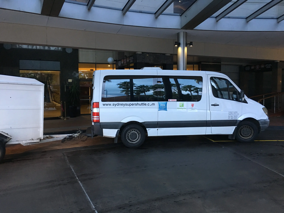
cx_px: 142
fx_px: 238
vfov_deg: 48.2
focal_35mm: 29
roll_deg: +0.3
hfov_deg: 61.7
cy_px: 106
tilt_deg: -2.9
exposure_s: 1/33
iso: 160
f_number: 2.2
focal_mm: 4.2
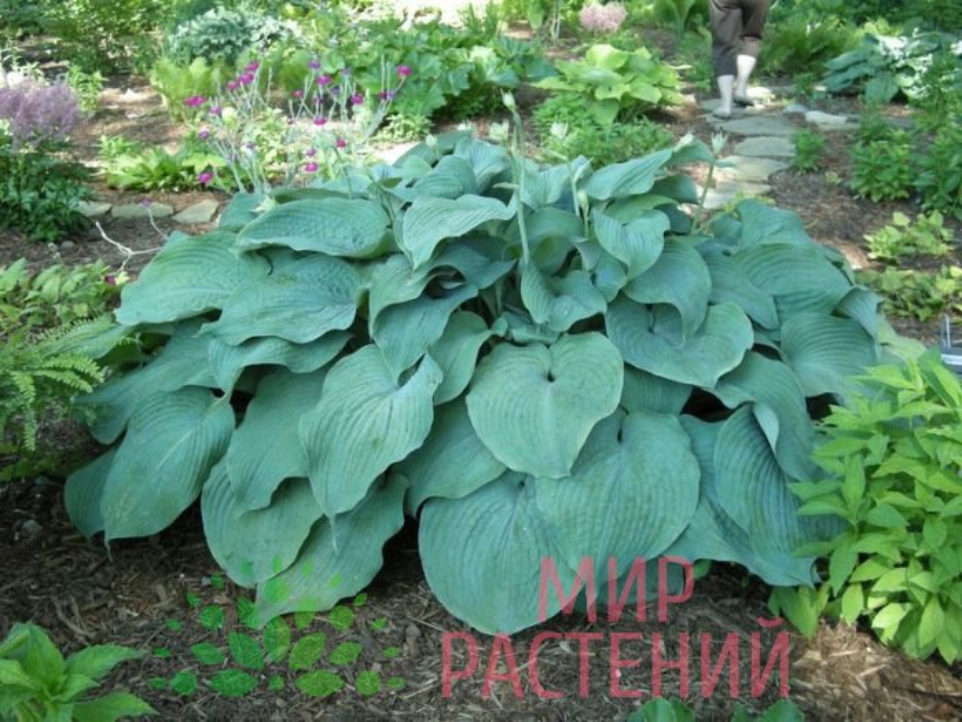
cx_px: 481
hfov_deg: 50.1
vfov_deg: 38.7
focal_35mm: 37
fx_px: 1028
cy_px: 361
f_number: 2.8
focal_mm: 7.9
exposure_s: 1/125
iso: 159
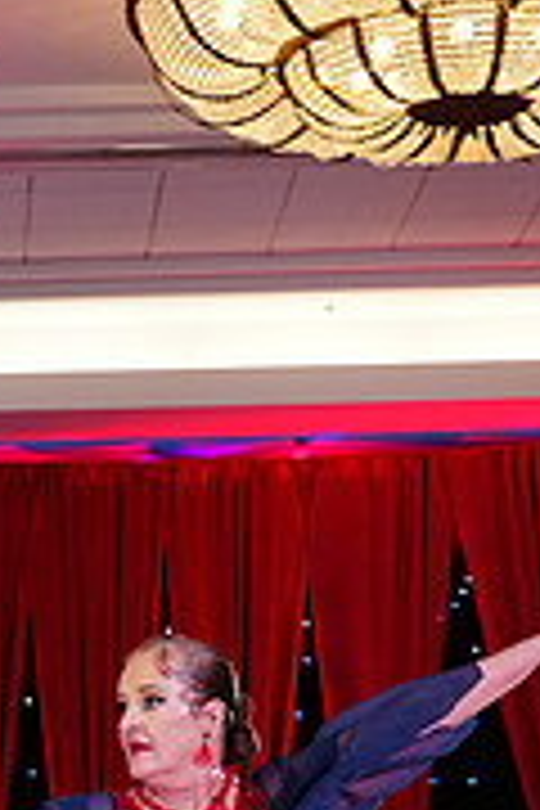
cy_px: 1188
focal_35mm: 132
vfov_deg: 14.5
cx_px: -281
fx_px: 2970
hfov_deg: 10.0
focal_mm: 41
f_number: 5
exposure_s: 1/250
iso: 2500
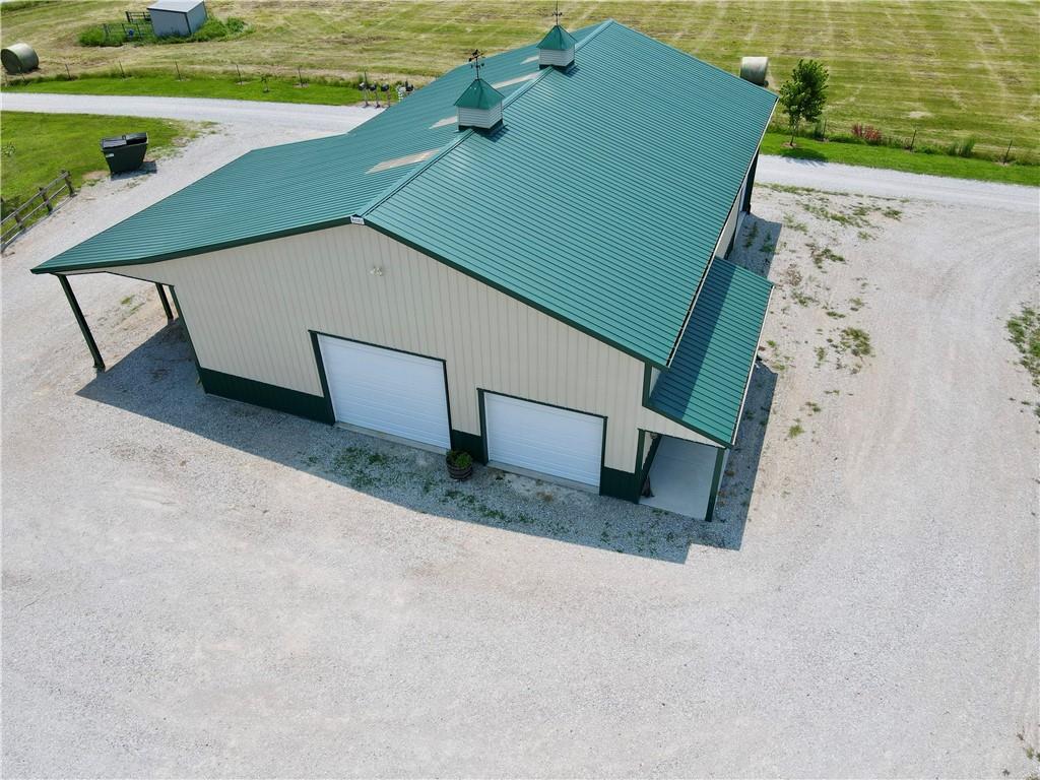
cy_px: 390
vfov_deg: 56.8
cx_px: 520
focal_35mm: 24
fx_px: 721
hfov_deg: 71.6
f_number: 2.8
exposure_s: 1/640
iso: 110
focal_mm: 4.5
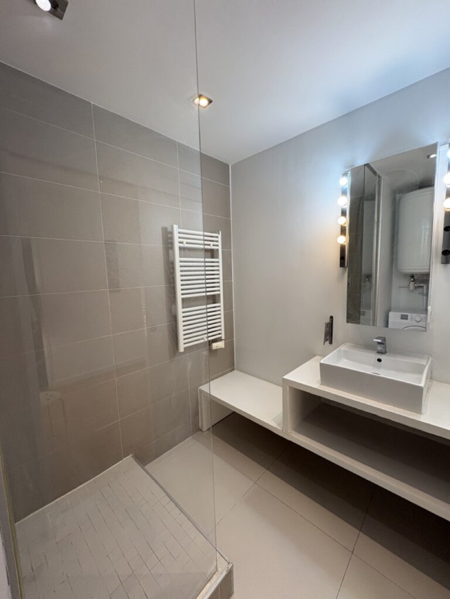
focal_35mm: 14
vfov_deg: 102.1
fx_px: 243
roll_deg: +2.1
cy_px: 300
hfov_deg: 85.7
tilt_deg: -5.7
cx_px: 225
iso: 100
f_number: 2.2
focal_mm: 2.22
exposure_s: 1/100
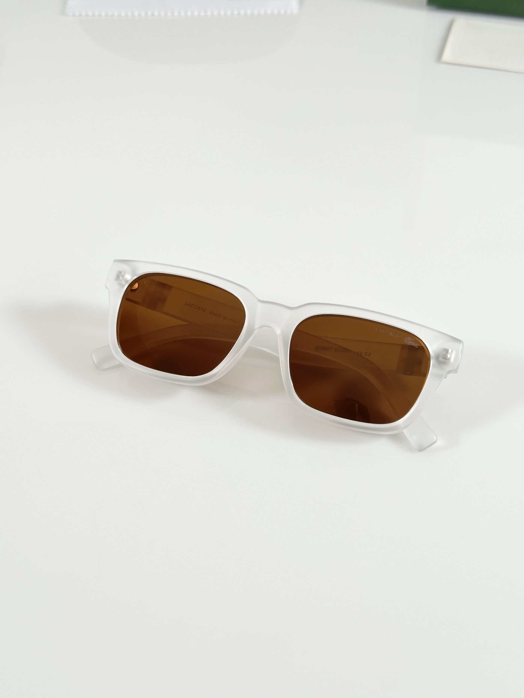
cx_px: 262
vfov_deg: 39.7
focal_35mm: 48
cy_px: 349
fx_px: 969
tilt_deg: -45.7
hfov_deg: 30.3
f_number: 1.78
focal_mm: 6.86
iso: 64
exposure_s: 1/100
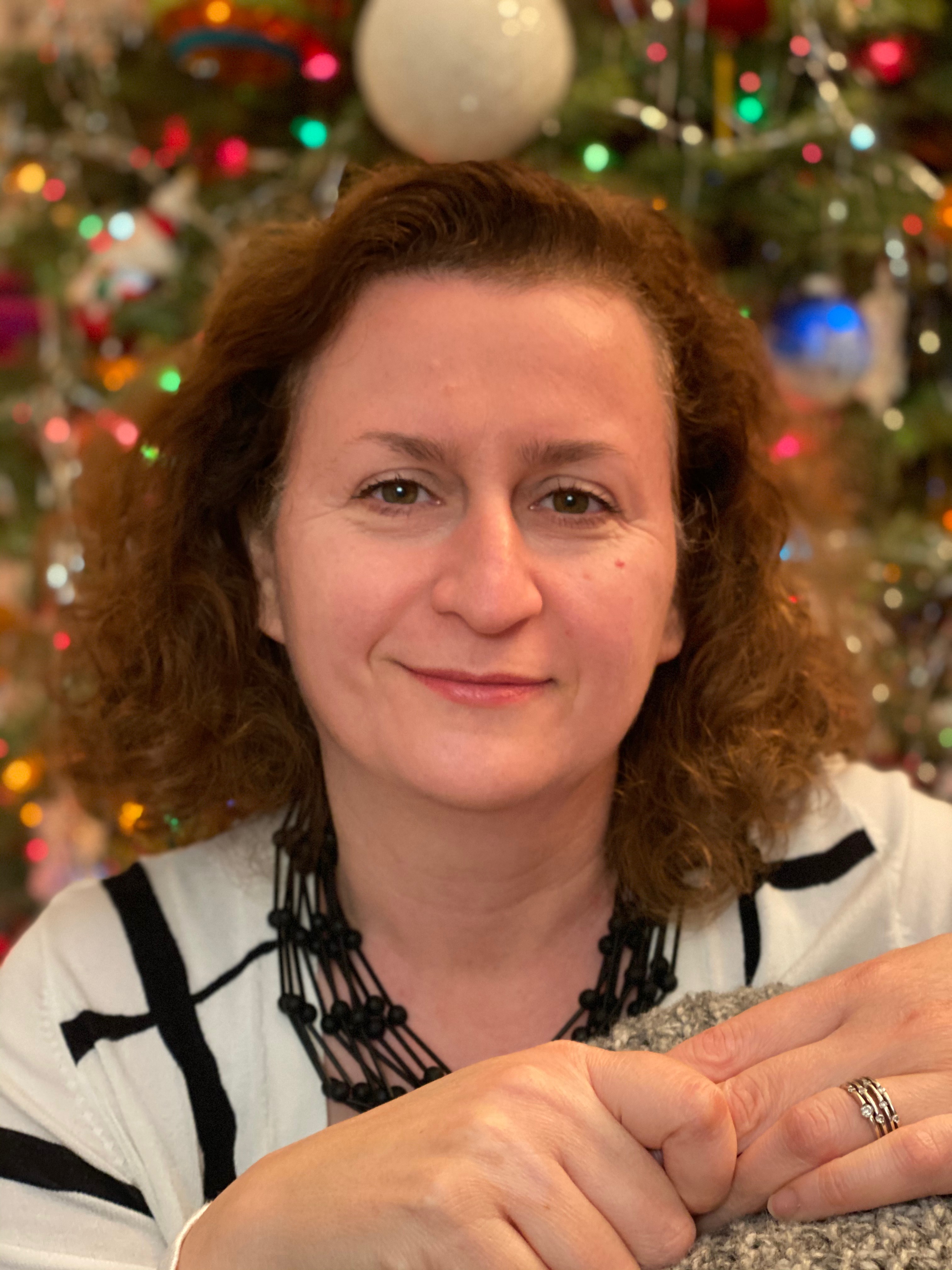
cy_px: 635
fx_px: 1907
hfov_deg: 28.0
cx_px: 476
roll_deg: -0.9
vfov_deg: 36.8
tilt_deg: -8.8
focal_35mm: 52
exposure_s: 1/30
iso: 320
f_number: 2
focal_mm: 6
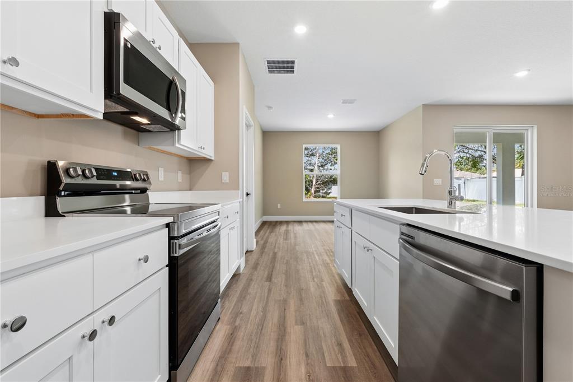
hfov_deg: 100.4
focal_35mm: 15
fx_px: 239
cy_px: 191
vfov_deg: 77.3
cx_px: 286
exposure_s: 1/8
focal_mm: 10
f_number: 11
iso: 200
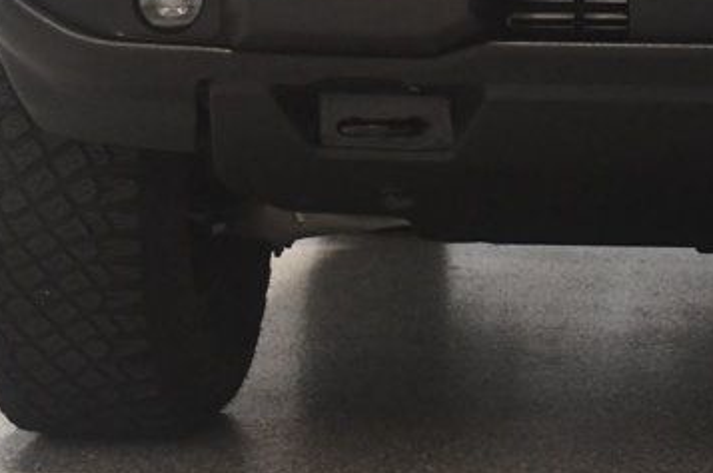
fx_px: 2215
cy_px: -148
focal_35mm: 112
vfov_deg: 11.8
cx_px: 657
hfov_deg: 18.0
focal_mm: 26
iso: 3200
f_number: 3.8
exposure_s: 1/125
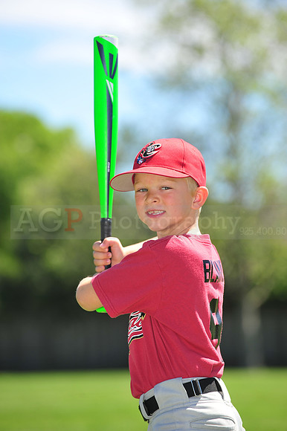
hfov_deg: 6.9
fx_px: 2394
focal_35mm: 200
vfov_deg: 10.3
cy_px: 216
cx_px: 144
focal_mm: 200
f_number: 4.5
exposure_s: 1/640
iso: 200
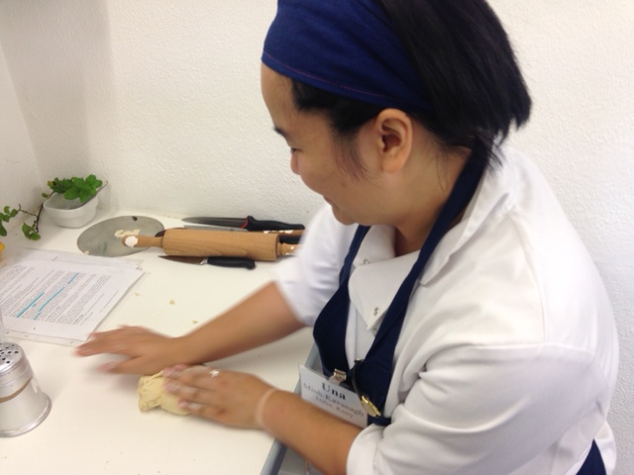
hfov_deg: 55.4
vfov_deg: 42.9
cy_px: 238
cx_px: 317
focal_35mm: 33
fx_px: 604
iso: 50
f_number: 2.4
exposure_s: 1/24
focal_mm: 4.12
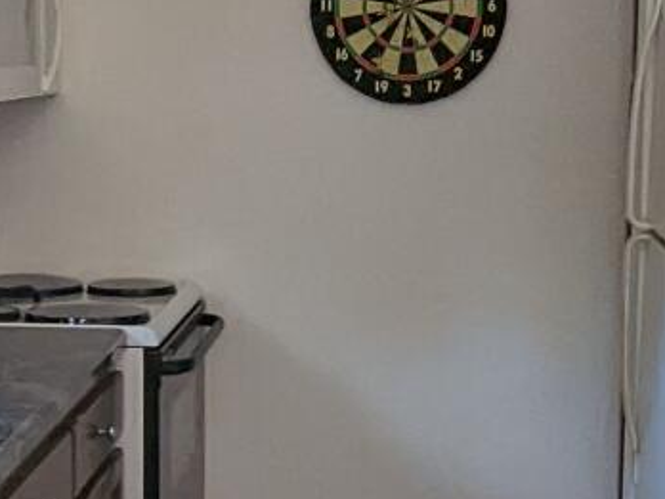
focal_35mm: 92
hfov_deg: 21.3
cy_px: 254
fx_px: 1767
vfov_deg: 16.1
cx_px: 332
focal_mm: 2.35
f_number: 2.2
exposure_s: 1/90.1
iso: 120
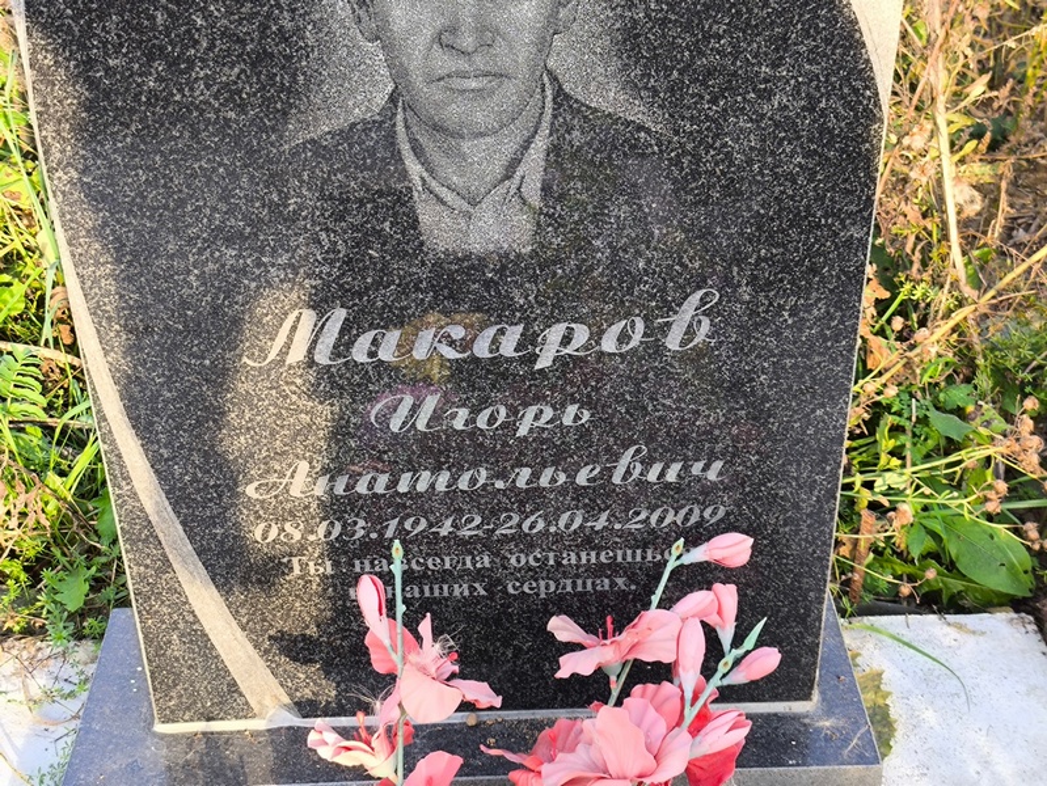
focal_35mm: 50
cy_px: 393
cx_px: 524
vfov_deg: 29.1
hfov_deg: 38.2
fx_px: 1513
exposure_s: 1/119
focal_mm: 4.71
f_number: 1.7
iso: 50
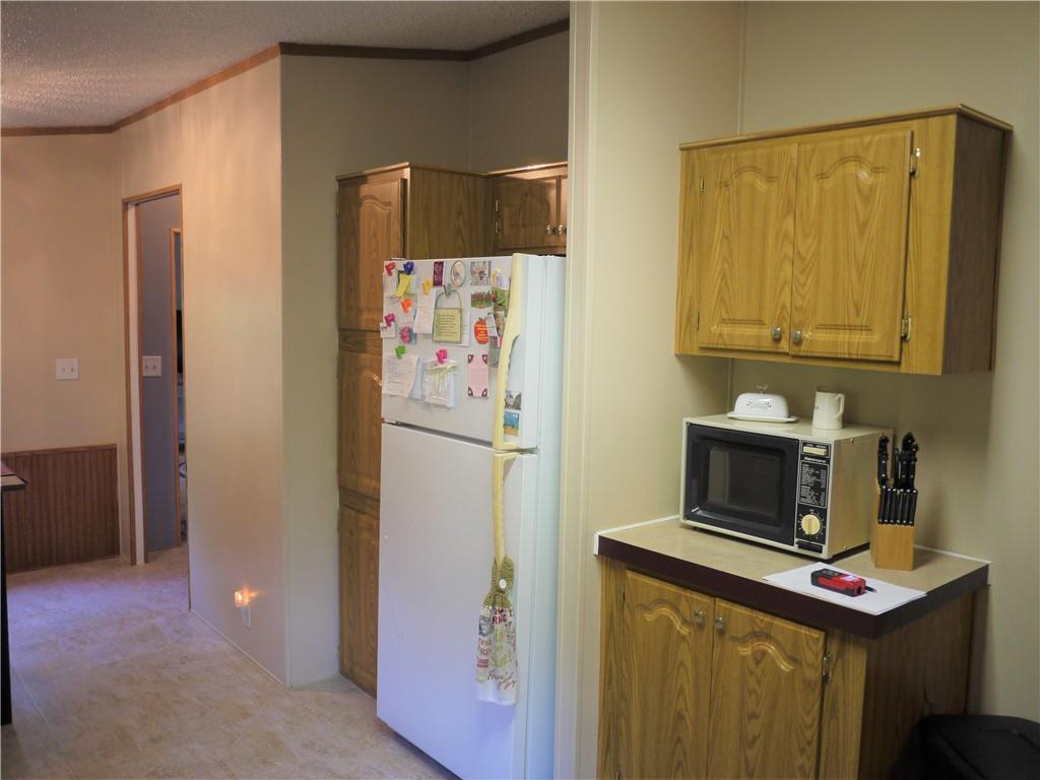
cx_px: 520
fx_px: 841
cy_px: 390
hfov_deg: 63.4
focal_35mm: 28
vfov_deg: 49.7
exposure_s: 1/30
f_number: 2.5
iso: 250
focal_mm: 14
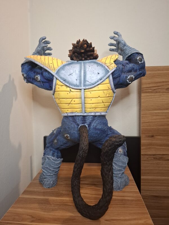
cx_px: 84
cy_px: 112
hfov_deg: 58.9
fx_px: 150
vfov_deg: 73.9
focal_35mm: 23
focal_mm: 5.54
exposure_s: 1/33
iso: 320
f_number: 1.8
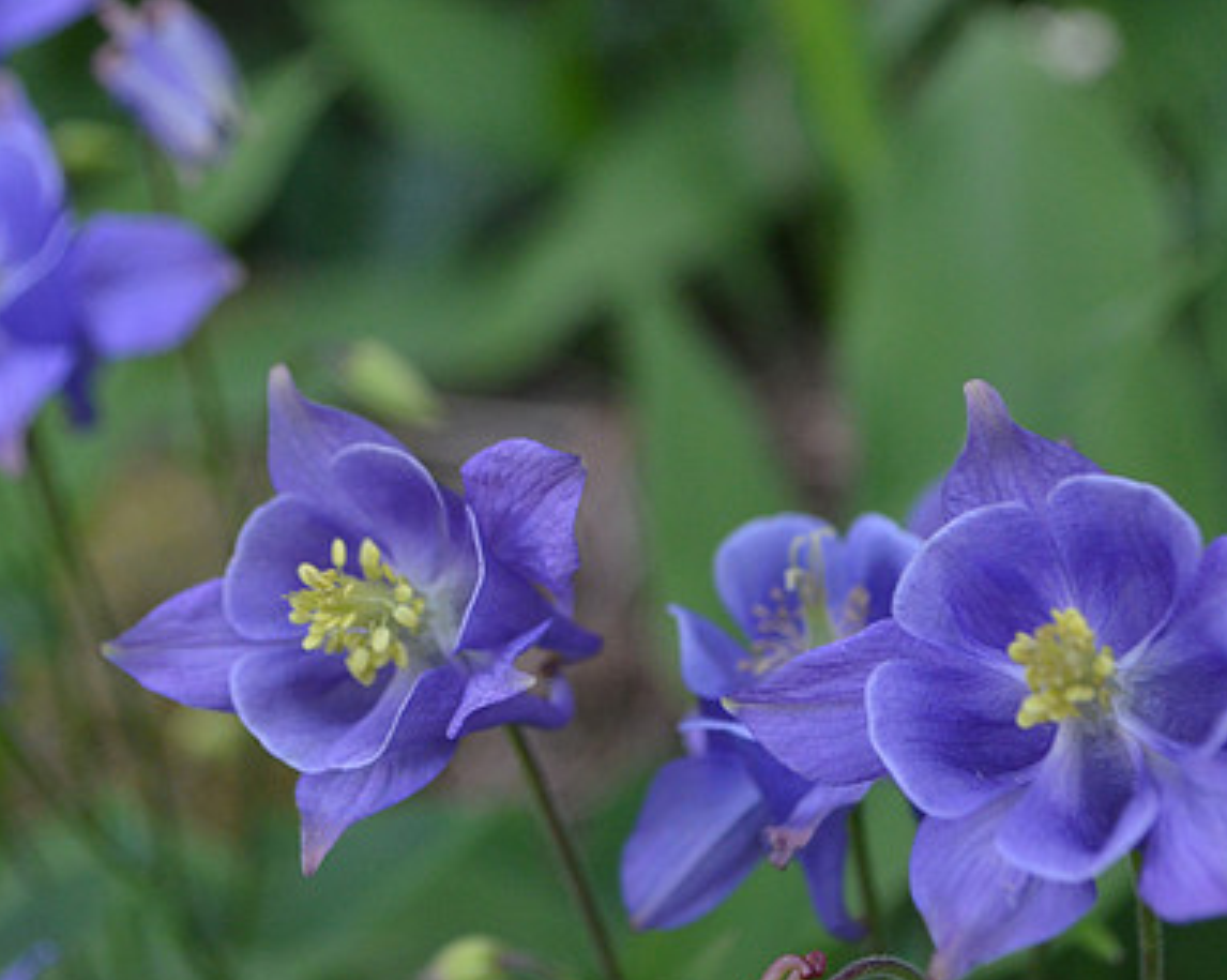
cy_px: 537
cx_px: 713
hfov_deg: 25.5
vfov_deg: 20.5
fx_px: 2711
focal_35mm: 75
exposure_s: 1/200
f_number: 5
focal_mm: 35
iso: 1600
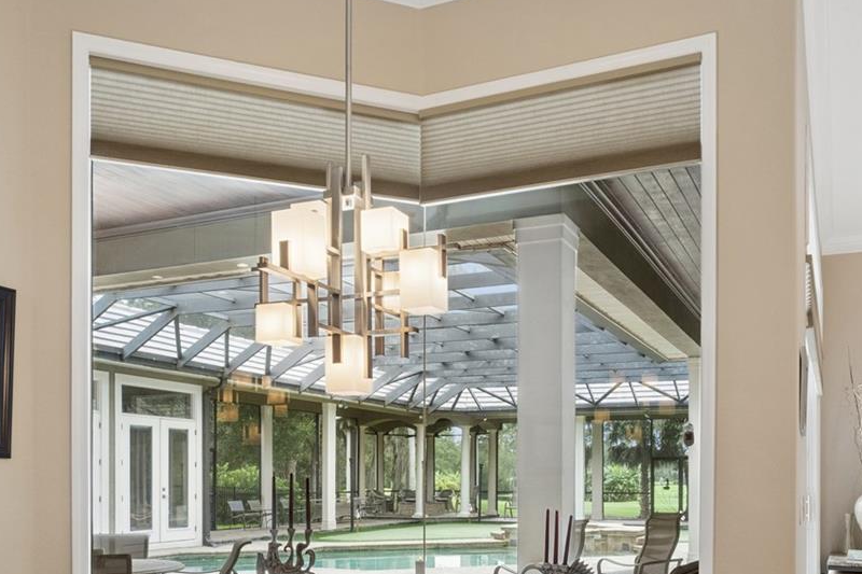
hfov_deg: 56.9
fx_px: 790
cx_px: 504
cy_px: 475
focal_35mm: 33
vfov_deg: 38.2
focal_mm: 11
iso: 400
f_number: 9
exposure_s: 1/20
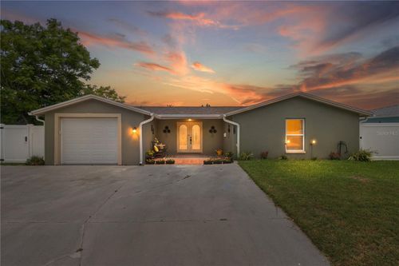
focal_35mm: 18
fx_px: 199
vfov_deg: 67.3
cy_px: 133
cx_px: 200
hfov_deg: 90.0
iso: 320
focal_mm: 18
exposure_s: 1/800
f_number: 9
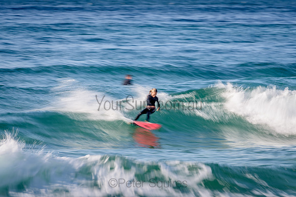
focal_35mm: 613
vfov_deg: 2.2
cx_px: 152
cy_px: 101
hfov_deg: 3.4
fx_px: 5041
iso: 31
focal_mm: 500
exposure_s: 1/13
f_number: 13
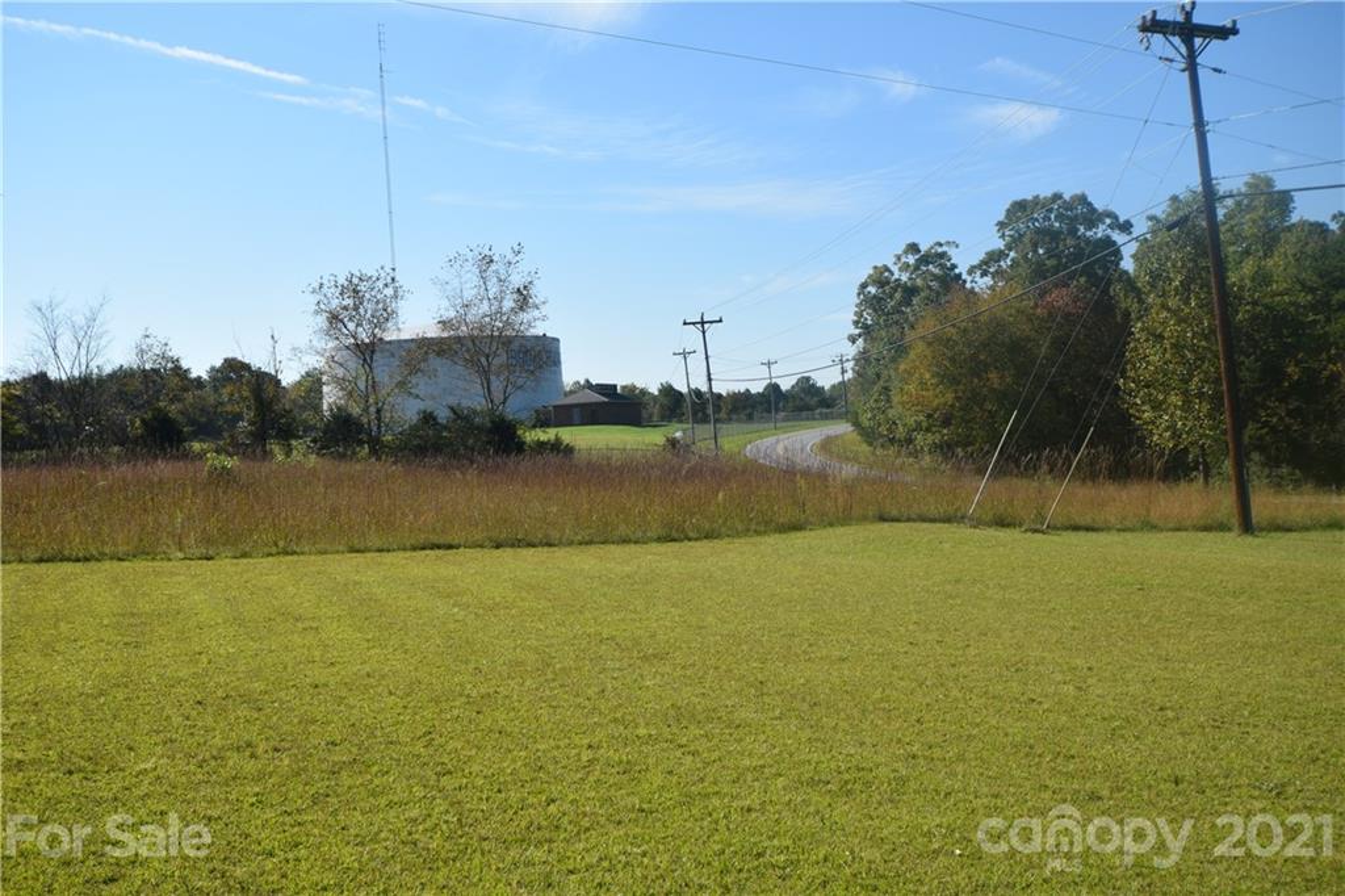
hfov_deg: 53.1
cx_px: 672
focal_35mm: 36
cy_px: 448
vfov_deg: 36.8
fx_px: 1344
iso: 100
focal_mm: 24
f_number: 9
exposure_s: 1/200
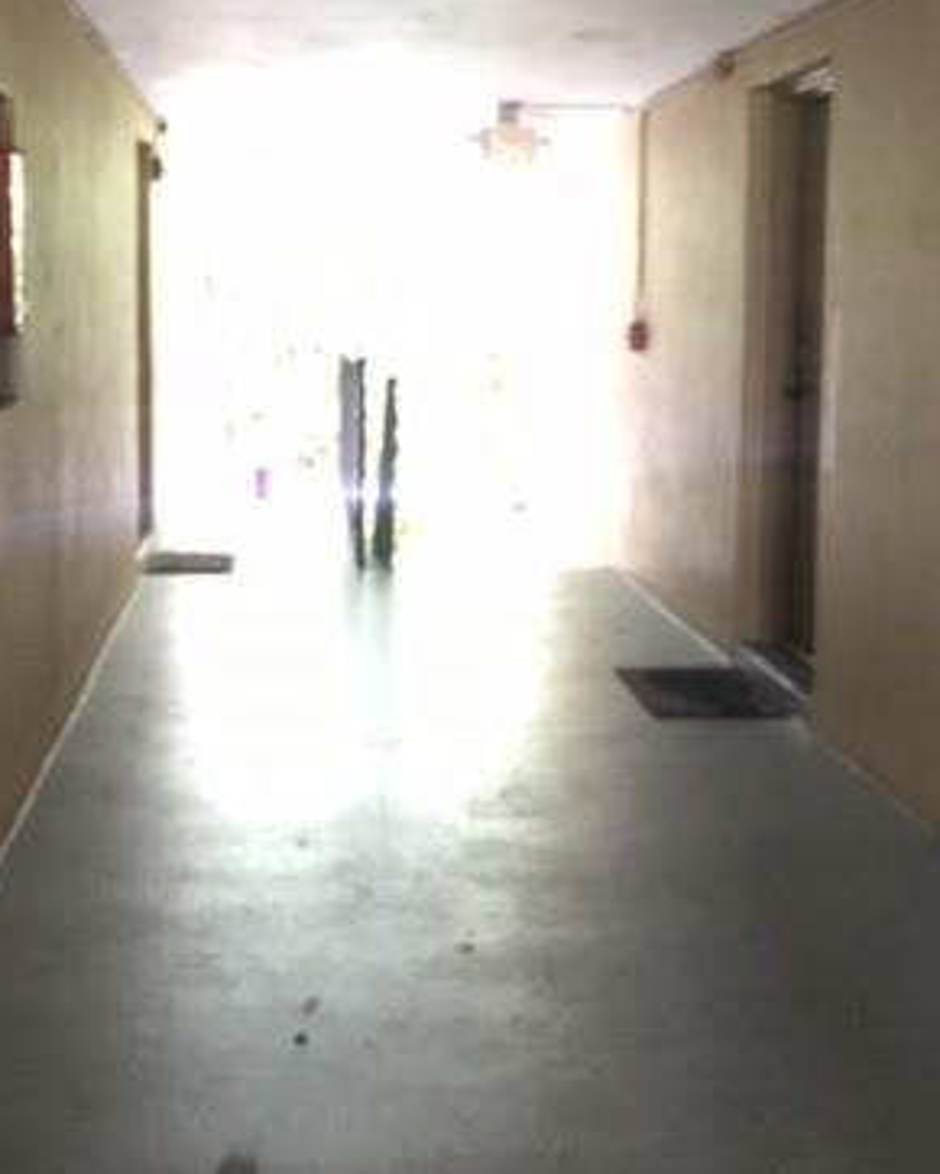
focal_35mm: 50
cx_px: 428
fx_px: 1737
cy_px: 457
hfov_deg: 30.3
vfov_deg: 37.1
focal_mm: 4.15
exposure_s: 1/15
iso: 100
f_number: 2.2
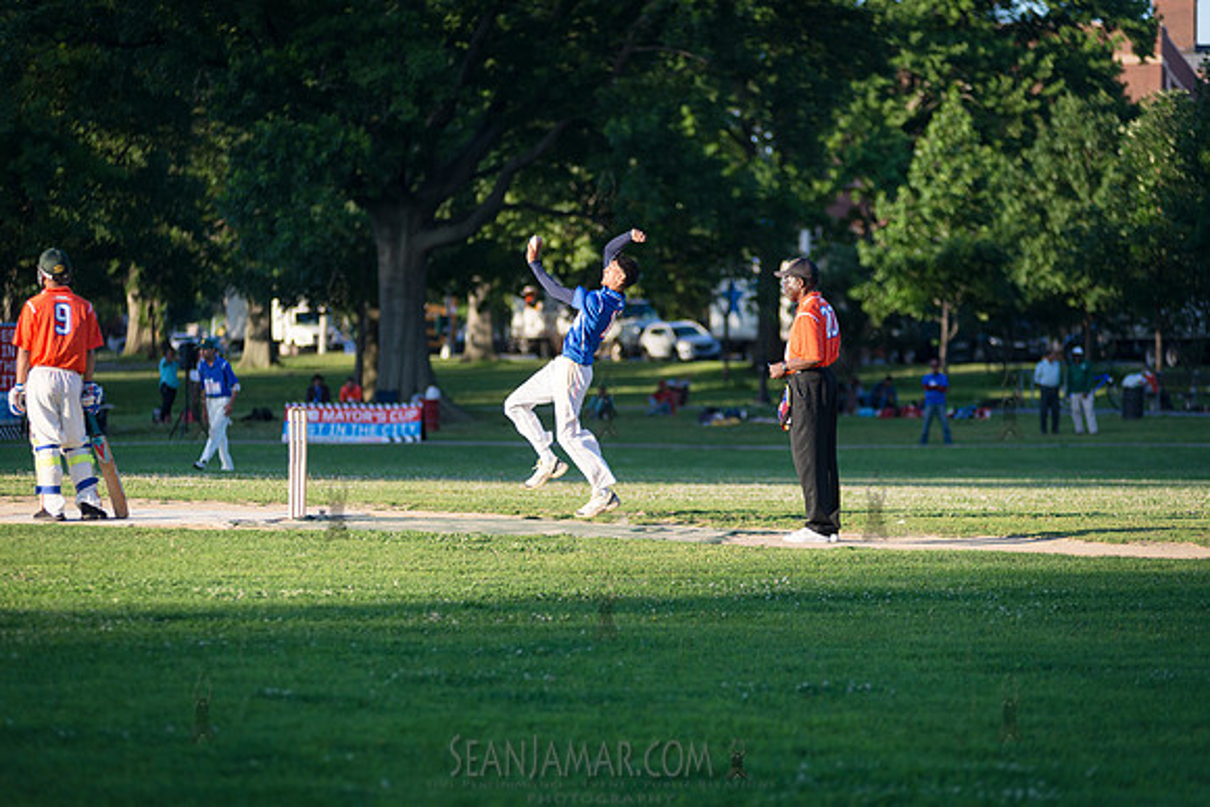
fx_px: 4875
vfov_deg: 9.5
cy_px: 404
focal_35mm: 145
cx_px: 605
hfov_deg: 14.2
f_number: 2.8
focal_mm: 145
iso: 400
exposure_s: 1/2500
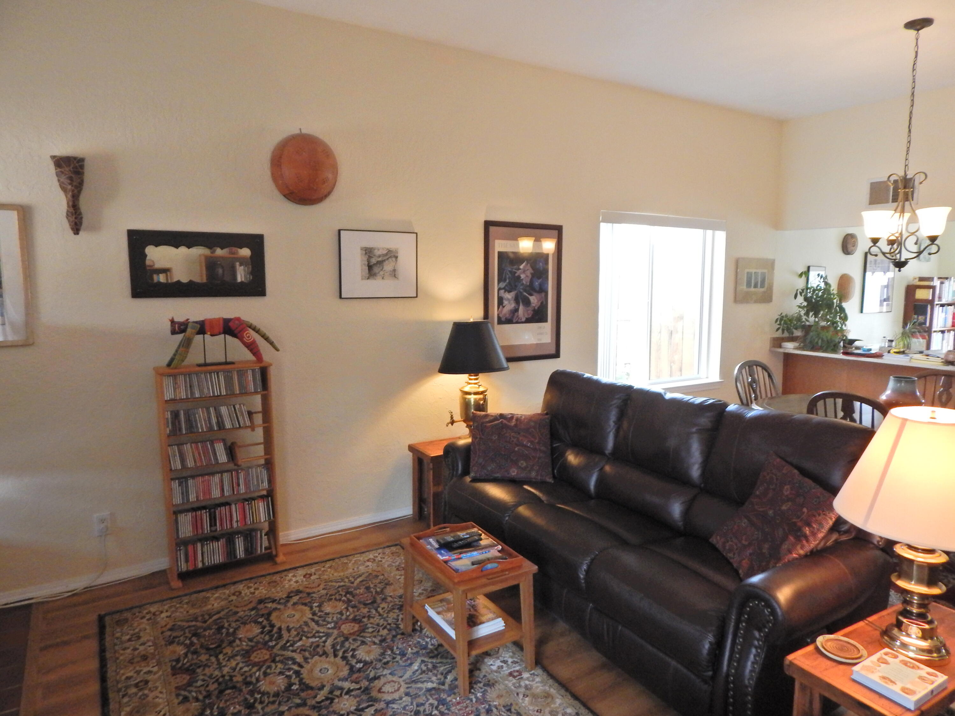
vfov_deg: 61.1
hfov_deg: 76.4
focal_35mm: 22
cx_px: 478
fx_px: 607
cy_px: 358
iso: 400
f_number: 3
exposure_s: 1/60
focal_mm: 4
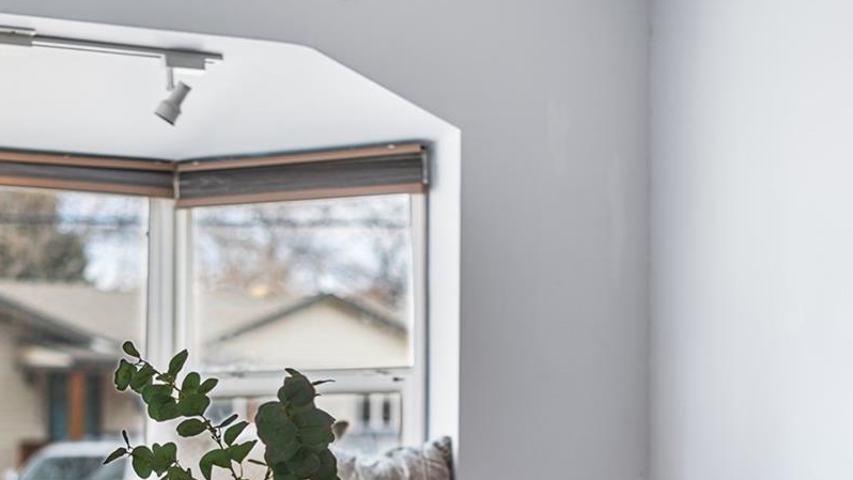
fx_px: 2375
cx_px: 311
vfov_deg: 11.3
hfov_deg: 20.3
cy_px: 558
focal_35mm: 105
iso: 100
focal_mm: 50
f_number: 1.8
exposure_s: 1/20
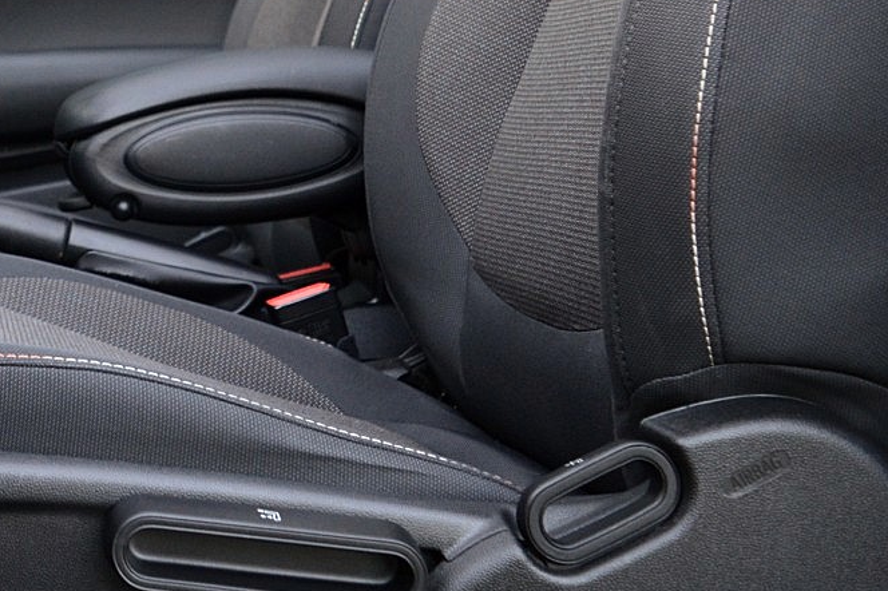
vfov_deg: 19.9
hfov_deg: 27.7
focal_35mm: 66
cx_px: -100
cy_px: -24
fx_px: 1627
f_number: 3.5
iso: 800
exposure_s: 1/40
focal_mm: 18
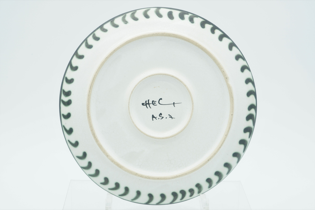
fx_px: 437
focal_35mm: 50
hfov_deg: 39.6
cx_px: 158
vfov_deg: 27.0
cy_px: 105
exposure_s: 1/6
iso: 100
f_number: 22
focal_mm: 50
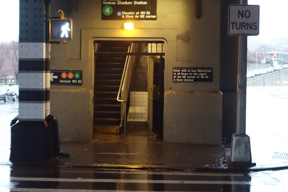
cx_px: 144
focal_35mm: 78
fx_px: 624
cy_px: 68
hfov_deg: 26.0
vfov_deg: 17.5
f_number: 3.5
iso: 3200
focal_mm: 21.77
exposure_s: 1/250
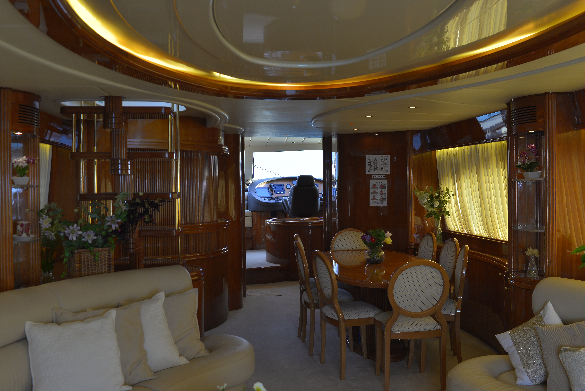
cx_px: 292
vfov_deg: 37.9
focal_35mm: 35
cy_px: 196
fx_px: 569
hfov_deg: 54.4
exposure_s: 1/100
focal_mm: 35
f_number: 5.6
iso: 500
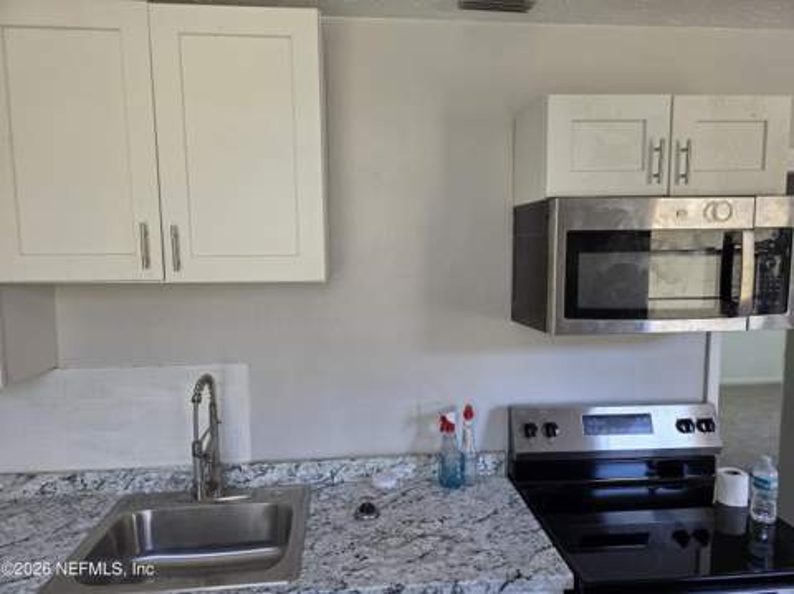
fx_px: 527
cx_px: 397
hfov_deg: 74.0
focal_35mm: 23
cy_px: 297
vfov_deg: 58.8
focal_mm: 6.3
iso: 200
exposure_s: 1/180
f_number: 1.7
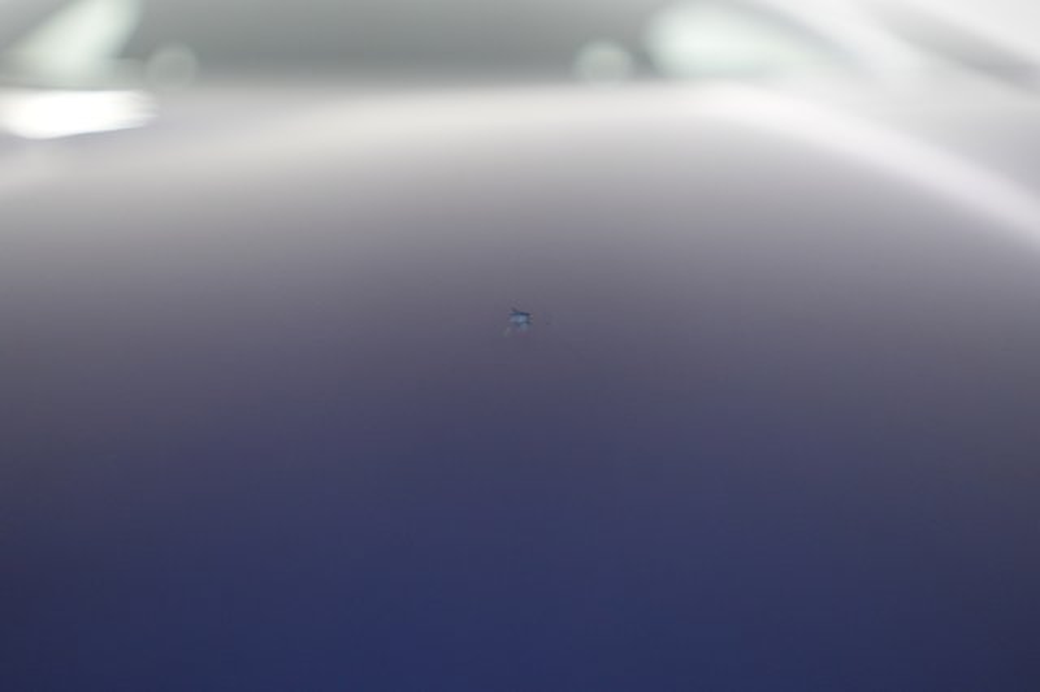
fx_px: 808
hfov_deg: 65.5
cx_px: 520
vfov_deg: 46.4
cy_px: 346
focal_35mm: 28
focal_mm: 28
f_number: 3.2
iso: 1600
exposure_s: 1/60
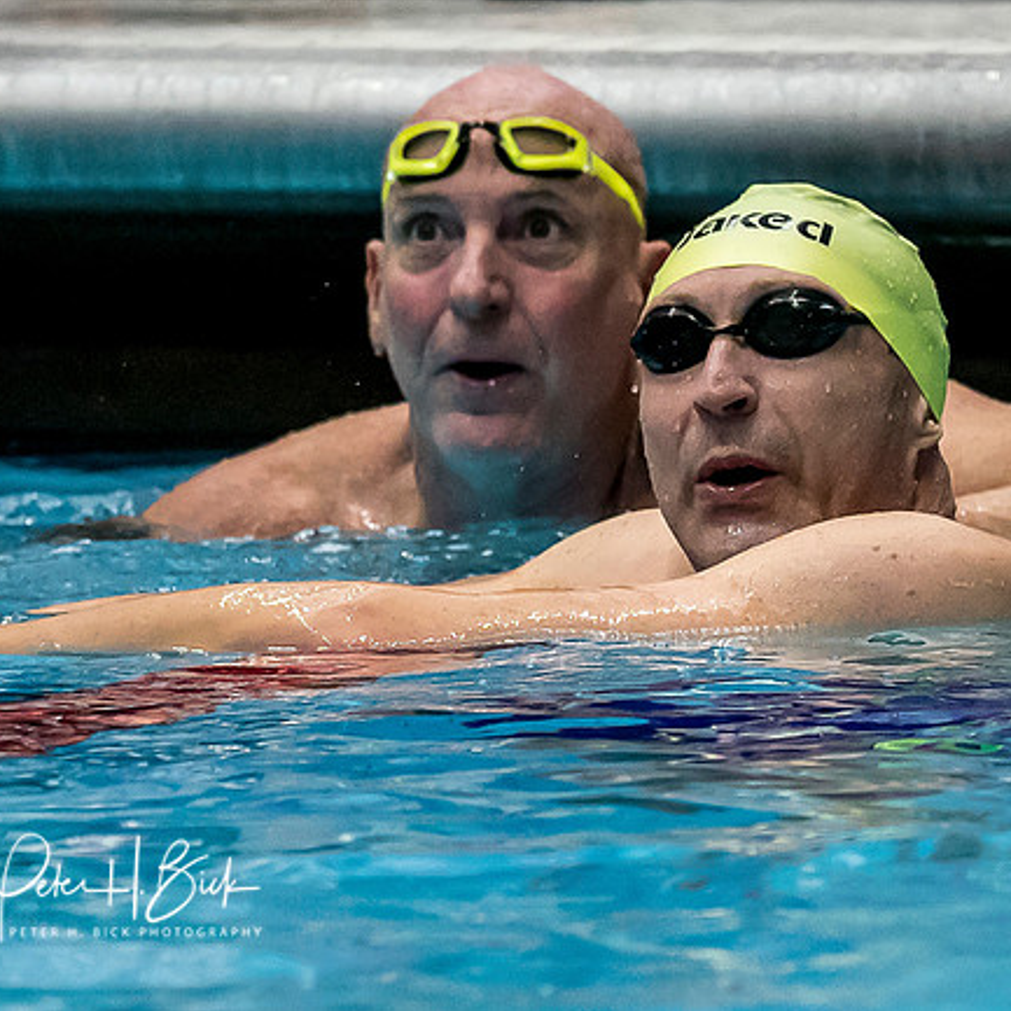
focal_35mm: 1232
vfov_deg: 1.4
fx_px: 40709
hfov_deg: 1.4
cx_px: 763
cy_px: 836
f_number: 2.8
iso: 2500
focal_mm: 200
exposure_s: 1/800
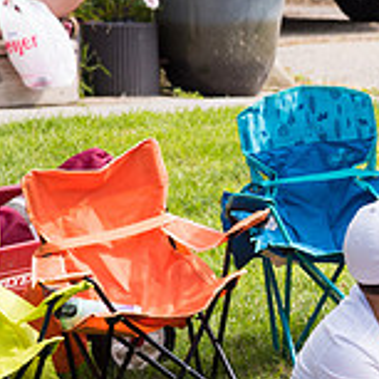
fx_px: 4781
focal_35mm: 386
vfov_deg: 4.5
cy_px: 249
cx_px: 691
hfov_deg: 4.5
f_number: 6.3
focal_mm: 120
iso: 400
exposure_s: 1/500
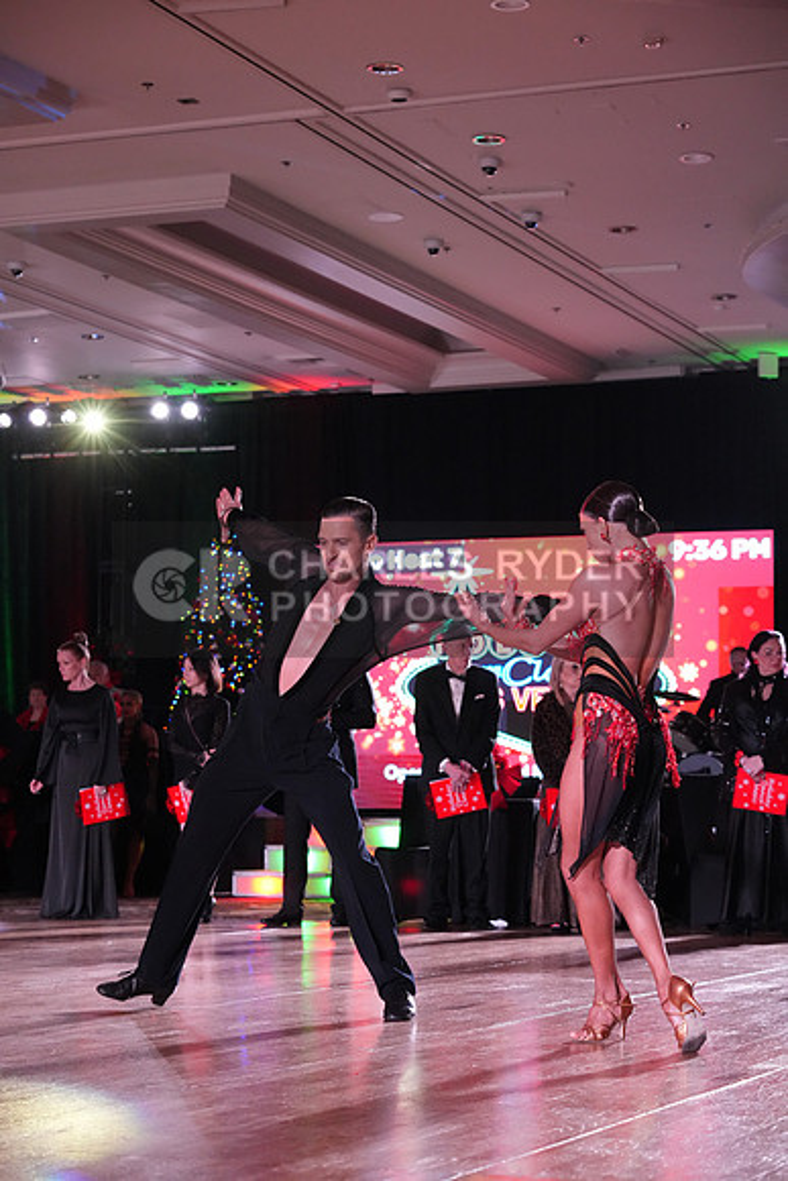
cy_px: 590
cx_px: 394
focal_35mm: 78
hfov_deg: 17.5
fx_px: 2559
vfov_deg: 26.0
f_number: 5
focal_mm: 78
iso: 6400
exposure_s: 1/320
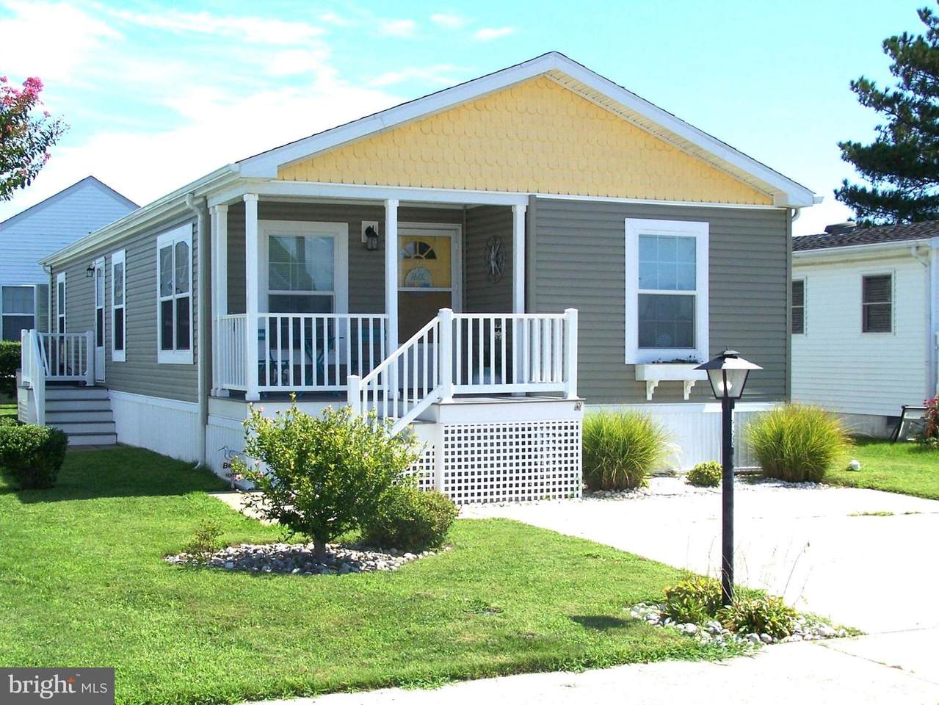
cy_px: 352
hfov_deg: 37.5
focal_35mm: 51
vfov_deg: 28.6
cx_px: 470
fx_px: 1384
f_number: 4
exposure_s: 1/750
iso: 80
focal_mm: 8.5
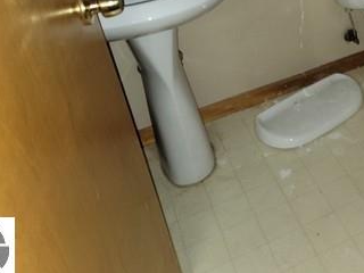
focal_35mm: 48
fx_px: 505
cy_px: 11
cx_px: 305
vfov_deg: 28.7
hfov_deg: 37.8
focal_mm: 6.7
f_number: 1.8
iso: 125
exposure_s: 1/17.2
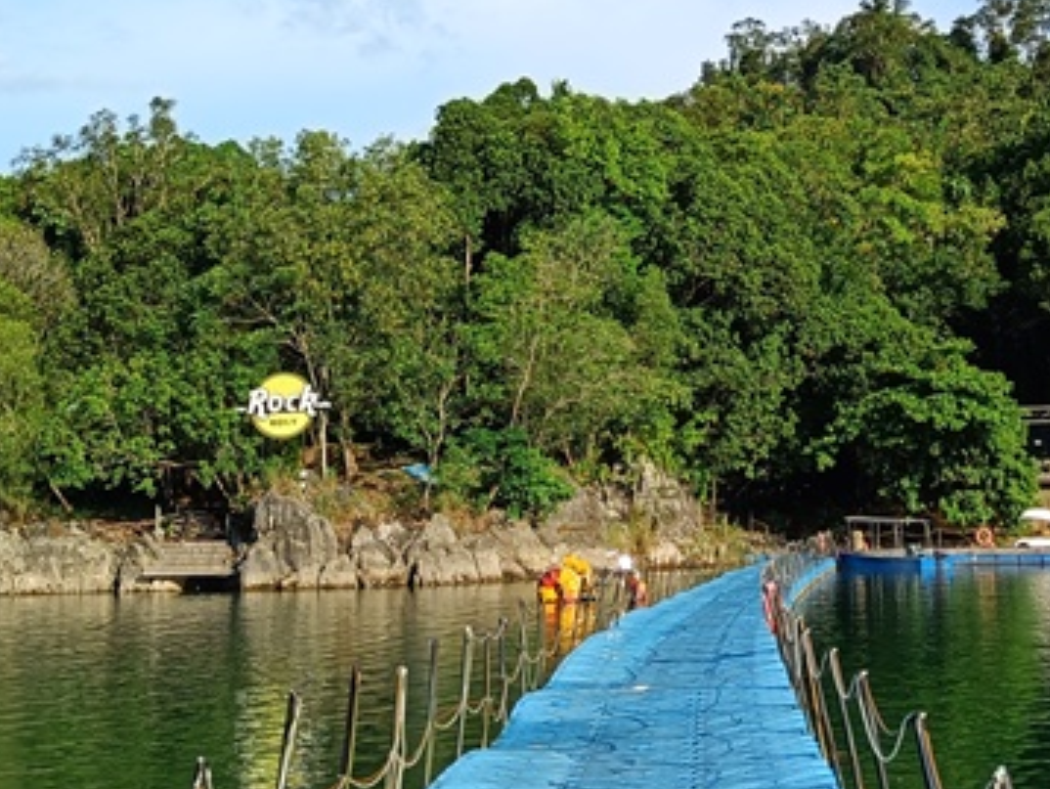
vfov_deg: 21.4
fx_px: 2034
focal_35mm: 67
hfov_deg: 28.9
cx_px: 648
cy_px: 47
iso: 64
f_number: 1.8
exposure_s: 1/1082
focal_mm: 5.59
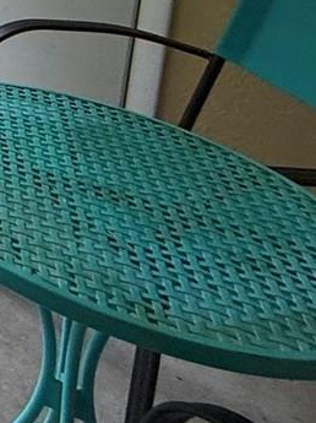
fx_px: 793
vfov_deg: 23.1
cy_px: -238
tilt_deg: -8.9
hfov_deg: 12.3
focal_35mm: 65
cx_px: -581
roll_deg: -0.5
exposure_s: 1/99
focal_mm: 2.22
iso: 125
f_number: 2.2
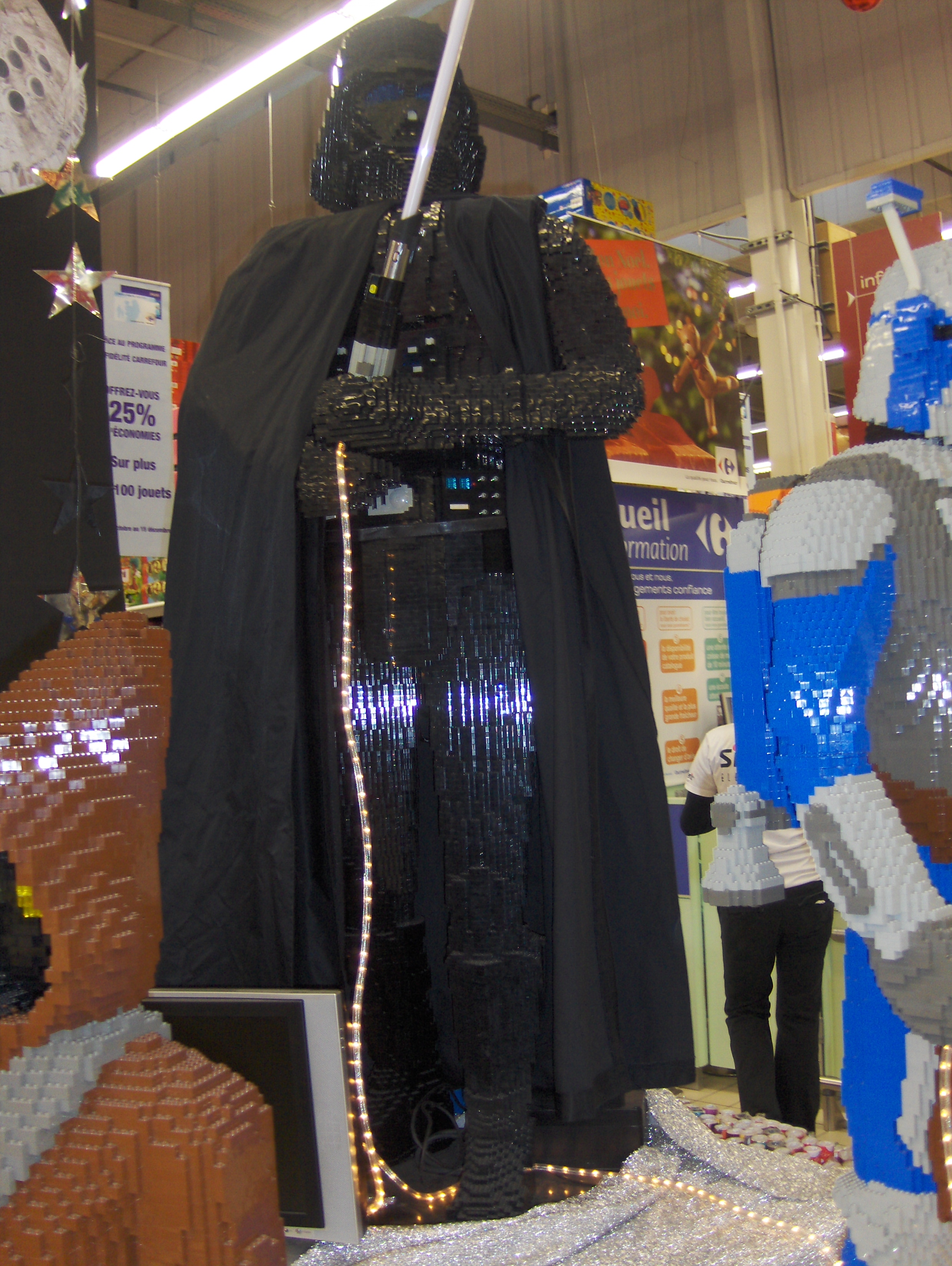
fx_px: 1281
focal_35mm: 35
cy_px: 633
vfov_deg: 52.6
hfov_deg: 40.8
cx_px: 476
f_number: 2.8
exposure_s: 1/60
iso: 122
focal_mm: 7.5
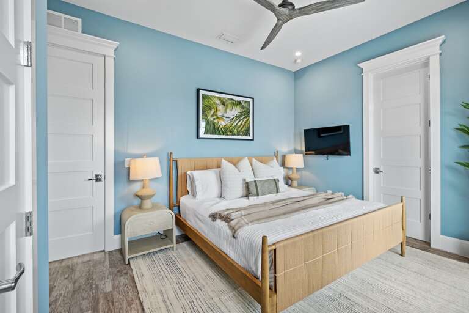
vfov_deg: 77.3
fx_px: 195
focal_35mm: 15
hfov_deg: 100.4
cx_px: 234
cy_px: 156
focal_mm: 10
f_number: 5
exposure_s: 1/15
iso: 400
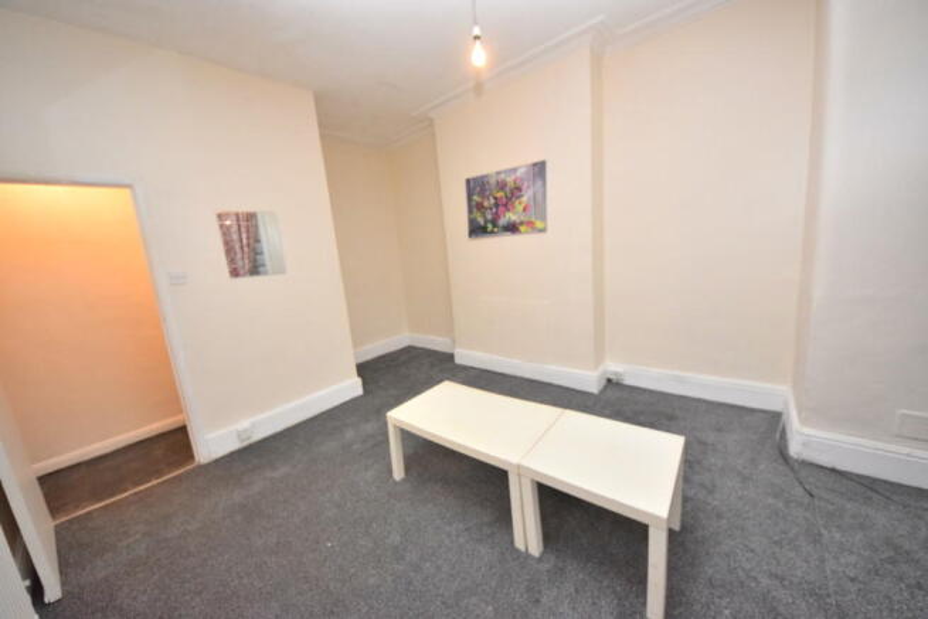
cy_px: 310
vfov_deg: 63.2
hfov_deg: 85.4
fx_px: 503
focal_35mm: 20
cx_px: 464
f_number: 5.3
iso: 3200
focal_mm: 13
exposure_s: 1/200
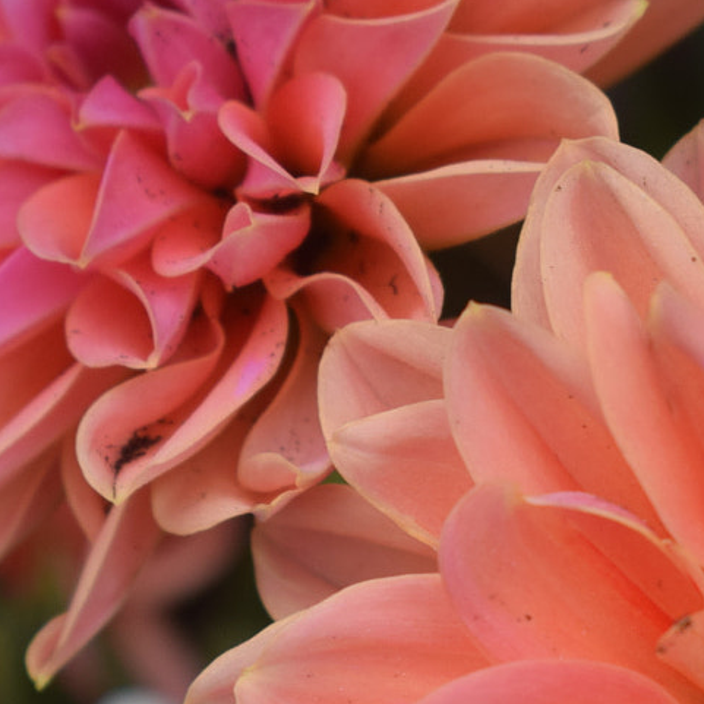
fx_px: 5371
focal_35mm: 233
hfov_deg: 7.5
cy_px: 738
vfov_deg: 7.5
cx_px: 722
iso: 360
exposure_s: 1/250
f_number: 8
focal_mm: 55
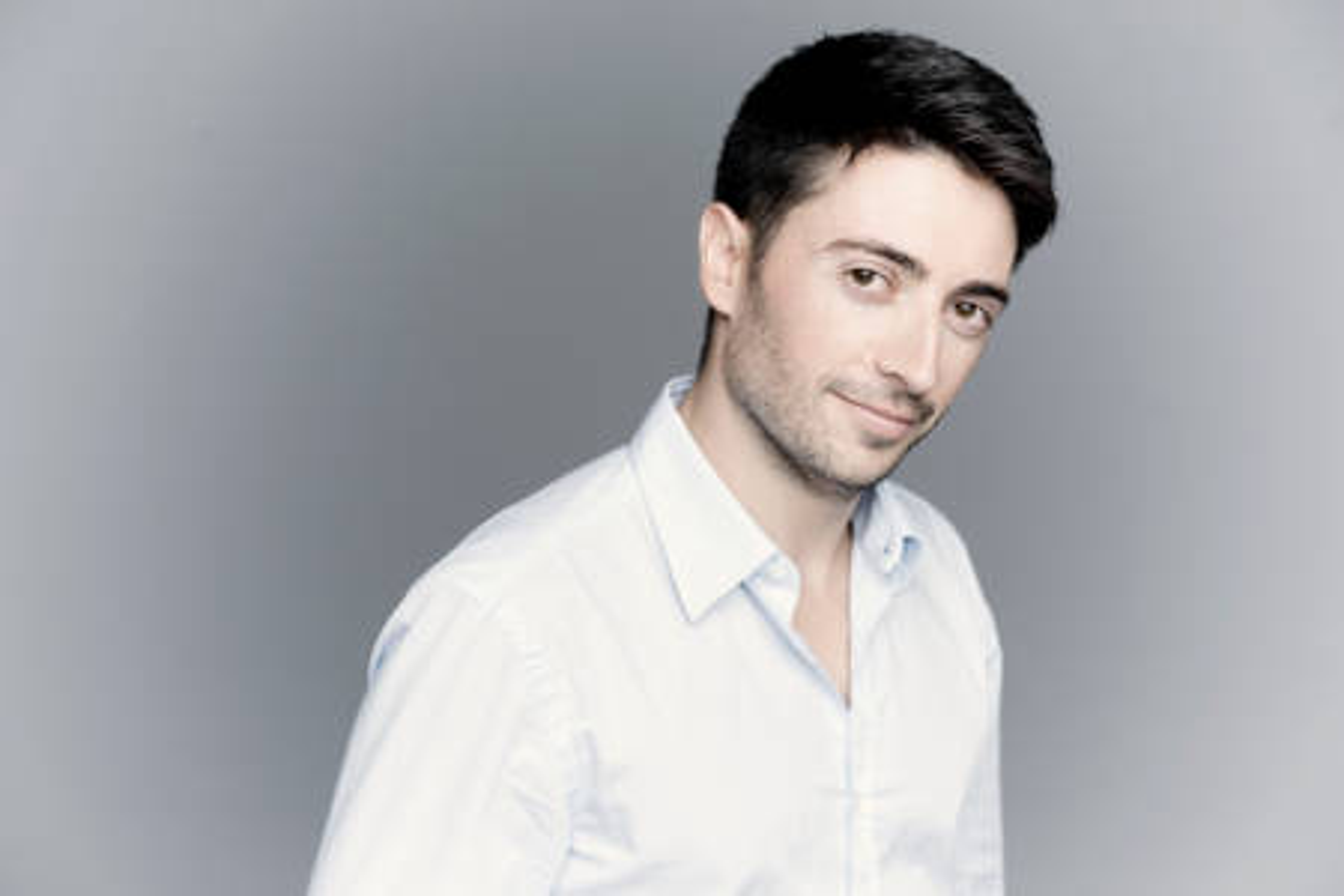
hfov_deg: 36.2
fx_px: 2053
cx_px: 672
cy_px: 448
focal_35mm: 55
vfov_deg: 24.6
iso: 80
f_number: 5.6
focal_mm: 55
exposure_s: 1/160
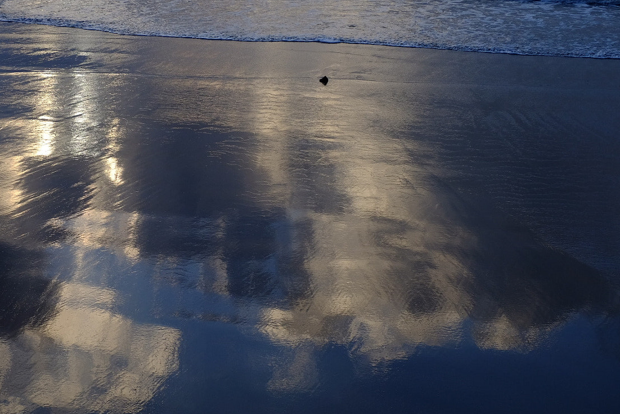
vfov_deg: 22.3
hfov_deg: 32.5
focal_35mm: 61
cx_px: 192
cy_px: 195
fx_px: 1051
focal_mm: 27.9
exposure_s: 1/400
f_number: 9
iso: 400
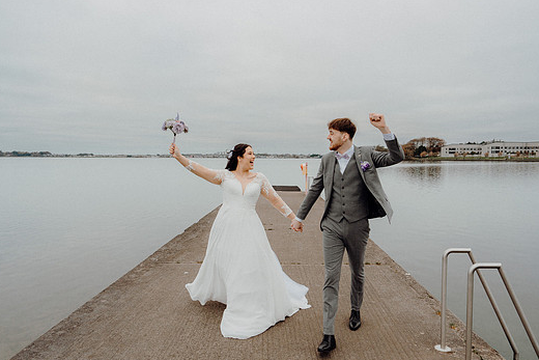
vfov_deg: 48.0
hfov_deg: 67.4
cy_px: 178
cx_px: 277
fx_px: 404
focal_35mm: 27
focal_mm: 24
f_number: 3.5
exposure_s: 1/200
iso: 320
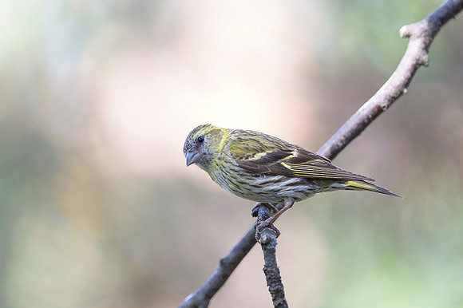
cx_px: 181
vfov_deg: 1.5
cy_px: 152
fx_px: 11444
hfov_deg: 2.3
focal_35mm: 890
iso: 1250
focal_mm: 500
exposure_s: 1/800
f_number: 4
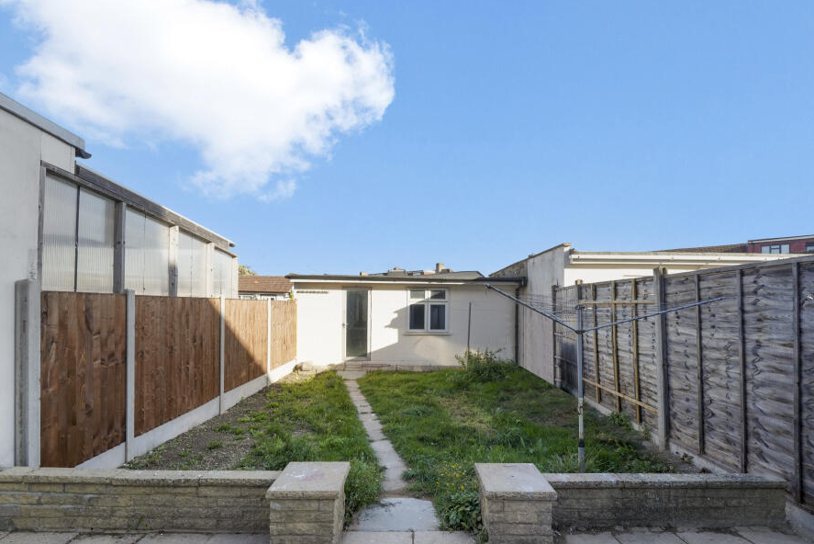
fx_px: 339
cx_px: 424
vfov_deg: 77.1
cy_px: 305
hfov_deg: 100.3
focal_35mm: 15
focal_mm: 13
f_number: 13
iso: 500
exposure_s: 1/250
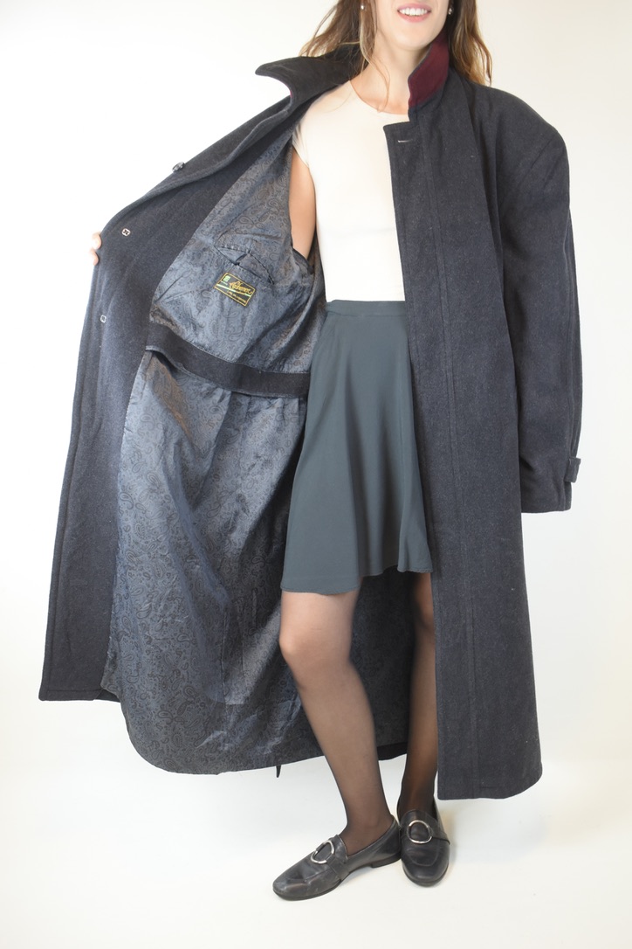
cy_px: 474
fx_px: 987
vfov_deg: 51.3
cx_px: 316
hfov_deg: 35.5
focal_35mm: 38
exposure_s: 1/60
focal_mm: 25
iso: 720
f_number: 4
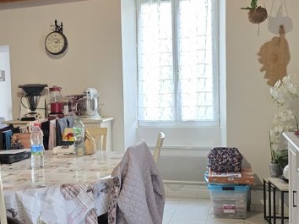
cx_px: 65
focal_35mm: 52
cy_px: 124
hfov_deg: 35.8
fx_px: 449
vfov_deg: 28.0
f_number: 1.7
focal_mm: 6.3
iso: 250
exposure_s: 1/100
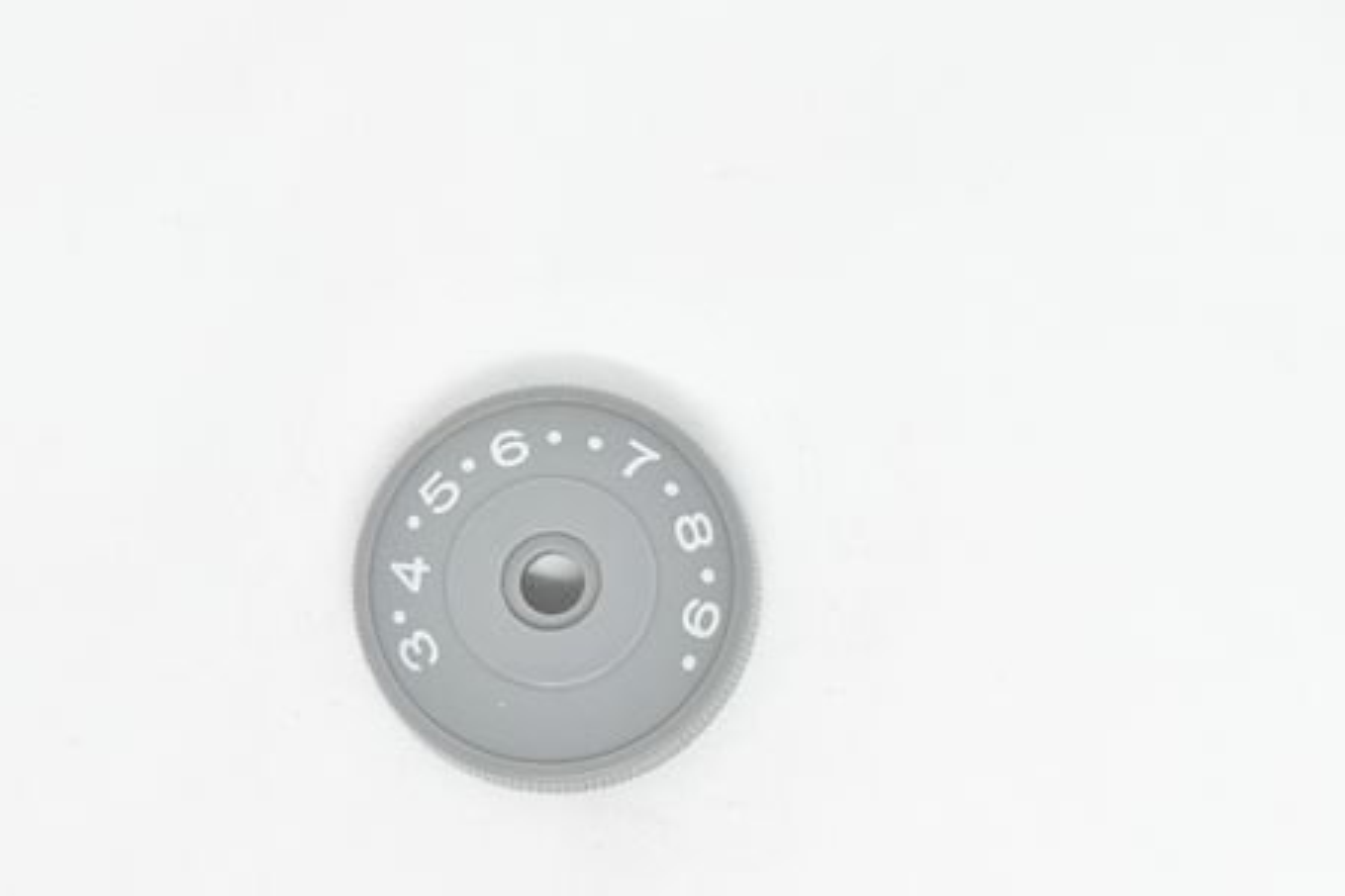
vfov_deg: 25.1
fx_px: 2005
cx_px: 549
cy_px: 587
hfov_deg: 37.0
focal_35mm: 54
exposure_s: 1/50
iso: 400
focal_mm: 27
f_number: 5.6
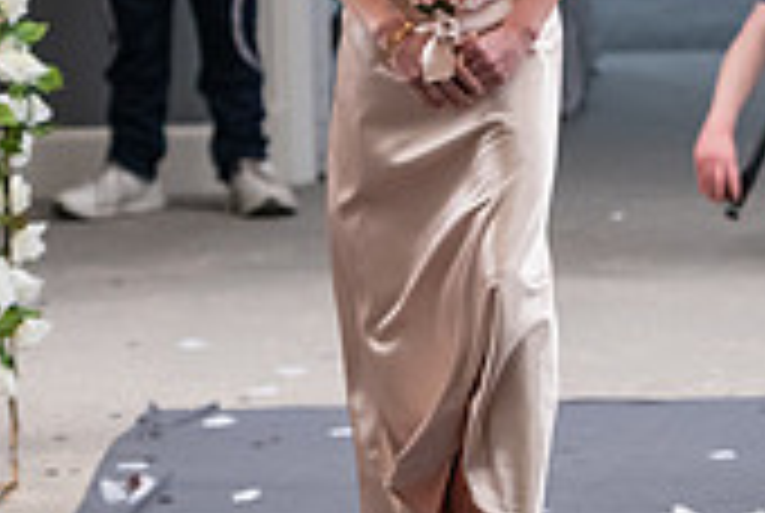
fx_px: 8706
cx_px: 450
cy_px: -124
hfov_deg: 5.0
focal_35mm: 409
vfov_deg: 3.4
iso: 1600
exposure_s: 1/200
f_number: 3.5
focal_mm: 120
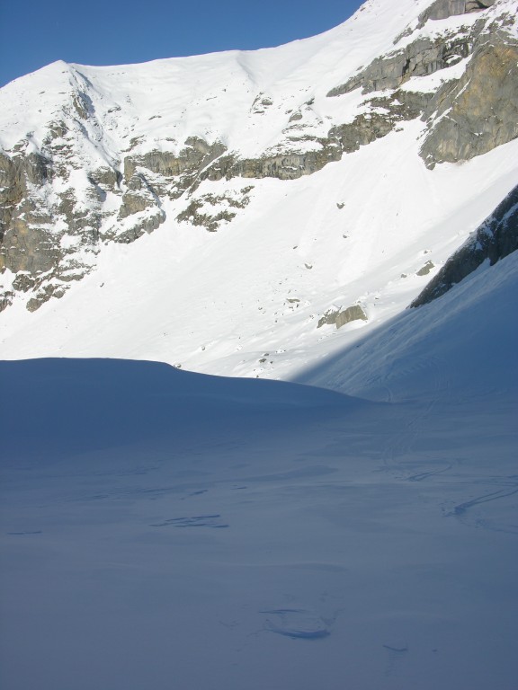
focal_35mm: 35
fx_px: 698
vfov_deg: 52.6
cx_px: 259
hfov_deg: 40.7
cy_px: 345
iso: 50
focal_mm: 8.9
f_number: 8
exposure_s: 1/270
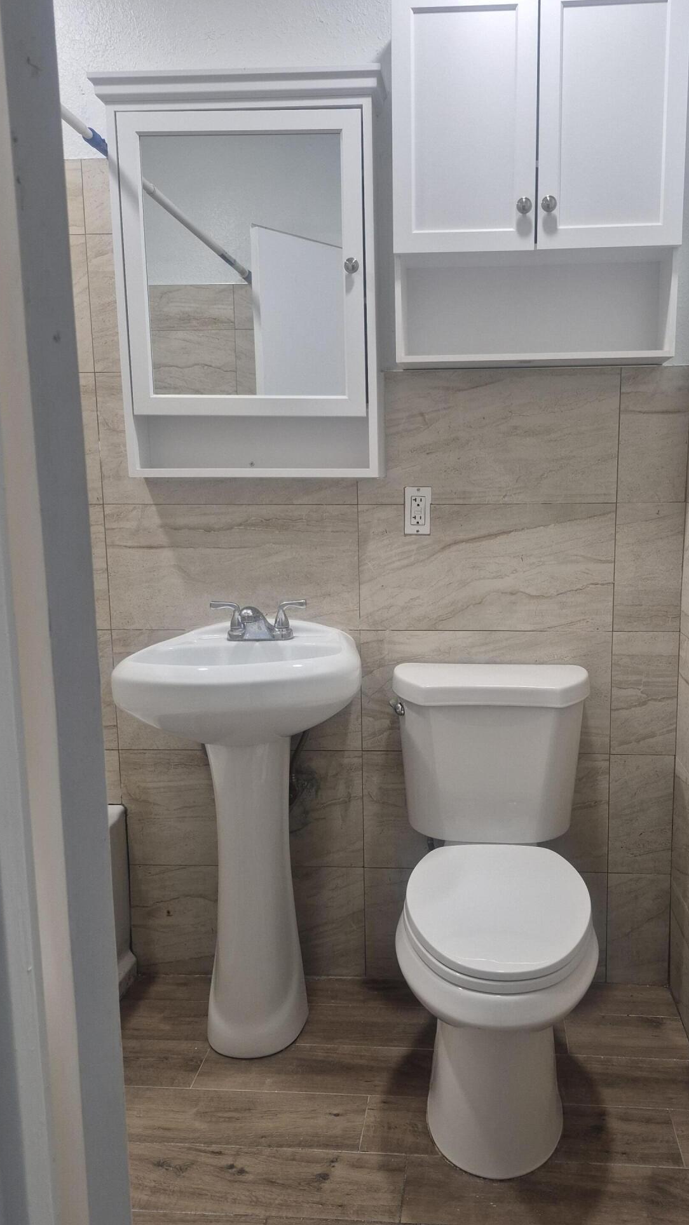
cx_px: 447
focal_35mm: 26
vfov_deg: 71.9
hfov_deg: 43.9
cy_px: 621
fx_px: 845
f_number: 1.8
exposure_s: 1/180
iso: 160
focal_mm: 5.4
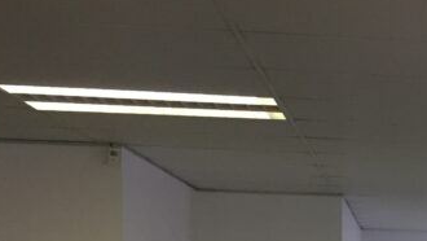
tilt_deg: -7.1
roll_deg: -2.3
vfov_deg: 11.5
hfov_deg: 20.3
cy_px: 426
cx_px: 524
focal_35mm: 98
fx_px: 1110
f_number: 2.2
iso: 80
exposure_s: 1/33
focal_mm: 4.15
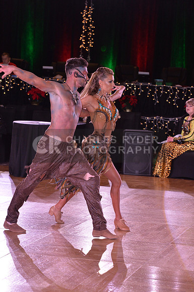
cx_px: 97
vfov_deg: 16.4
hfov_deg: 10.9
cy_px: 146
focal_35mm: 125
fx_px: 1013
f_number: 6.3
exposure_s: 1/250
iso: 2000
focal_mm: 125
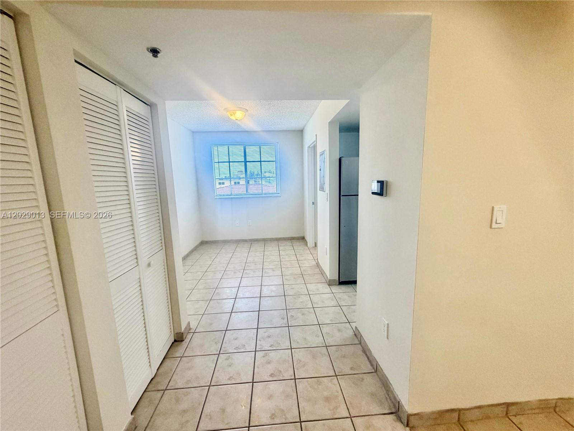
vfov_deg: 85.7
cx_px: 287
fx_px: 232
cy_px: 216
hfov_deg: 102.1
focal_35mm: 14
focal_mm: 2.22
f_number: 2.2
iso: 200
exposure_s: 1/120
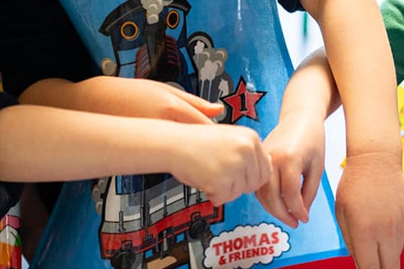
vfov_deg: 11.6
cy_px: 67
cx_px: 195
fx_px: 1323
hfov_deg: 17.4
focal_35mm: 118
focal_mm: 35
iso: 1600
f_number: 1.8
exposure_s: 1/160
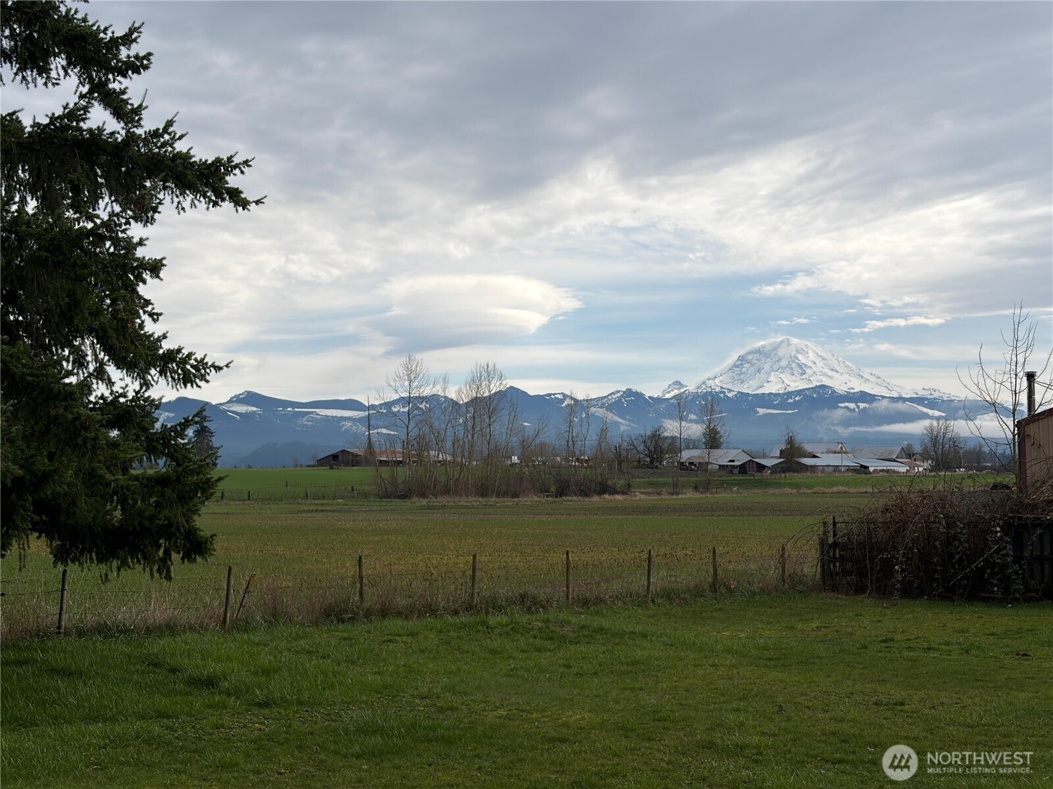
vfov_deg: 28.0
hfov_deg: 36.8
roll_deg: +1.4
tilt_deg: +2.2
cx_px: 526
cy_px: 394
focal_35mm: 52
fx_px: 1582
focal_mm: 5.96
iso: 32
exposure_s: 1/4630
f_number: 1.6
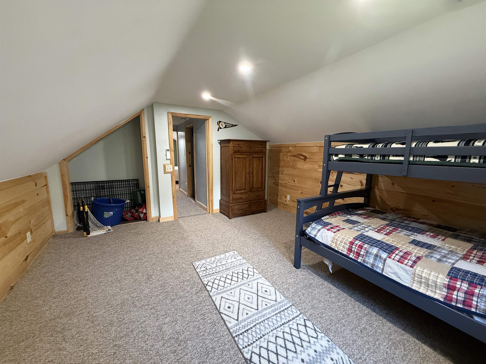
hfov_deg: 102.1
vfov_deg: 85.7
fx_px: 197
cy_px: 182
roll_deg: -0.4
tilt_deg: -8.6
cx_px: 243
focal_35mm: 14
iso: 500
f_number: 2.2
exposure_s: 1/60
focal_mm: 2.22
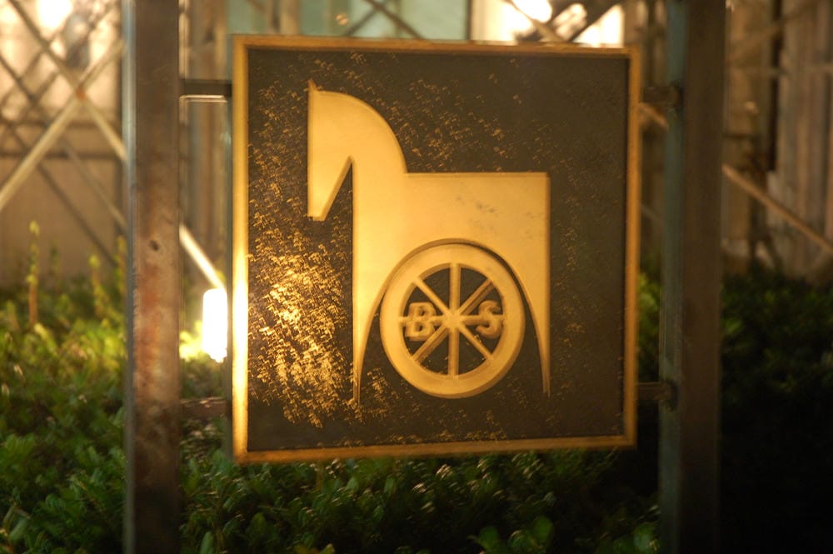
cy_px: 277
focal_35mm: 82
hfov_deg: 24.6
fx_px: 1907
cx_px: 416
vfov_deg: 16.5
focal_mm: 55
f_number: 4.5
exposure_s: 1/2
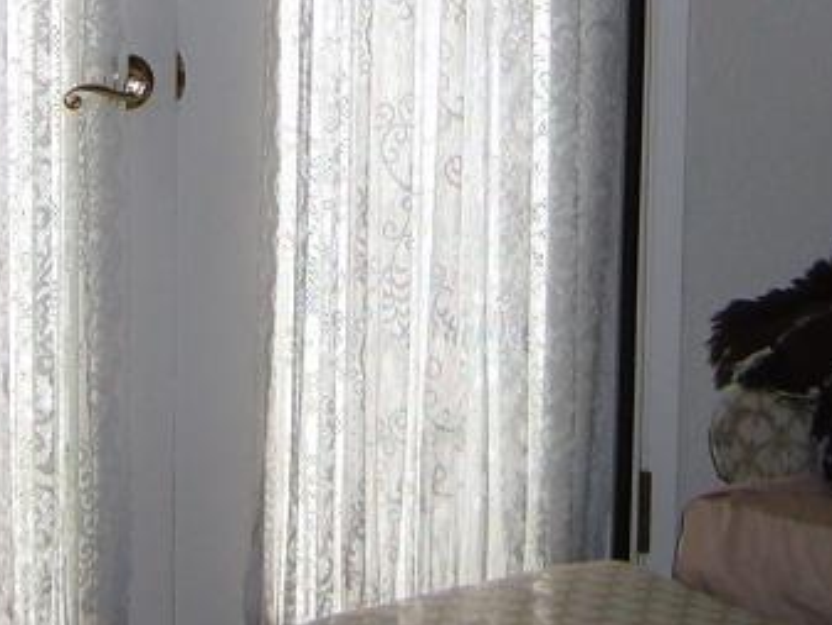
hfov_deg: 14.8
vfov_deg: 10.9
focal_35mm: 133
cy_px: -200
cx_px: 435
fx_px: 3198
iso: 56
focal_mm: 5.8
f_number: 2.8
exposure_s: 1/250
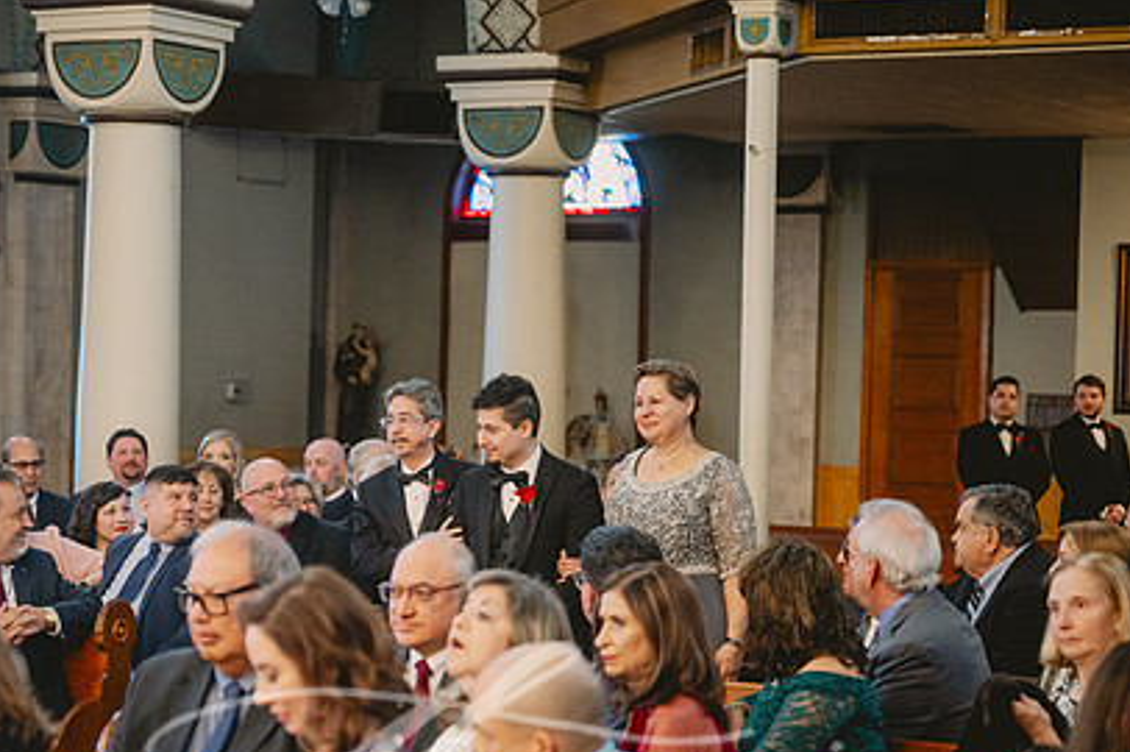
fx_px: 3136
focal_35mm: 100
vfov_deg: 13.6
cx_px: 420
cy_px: 485
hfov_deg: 20.4
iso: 2000
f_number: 2.8
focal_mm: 70
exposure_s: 1/160
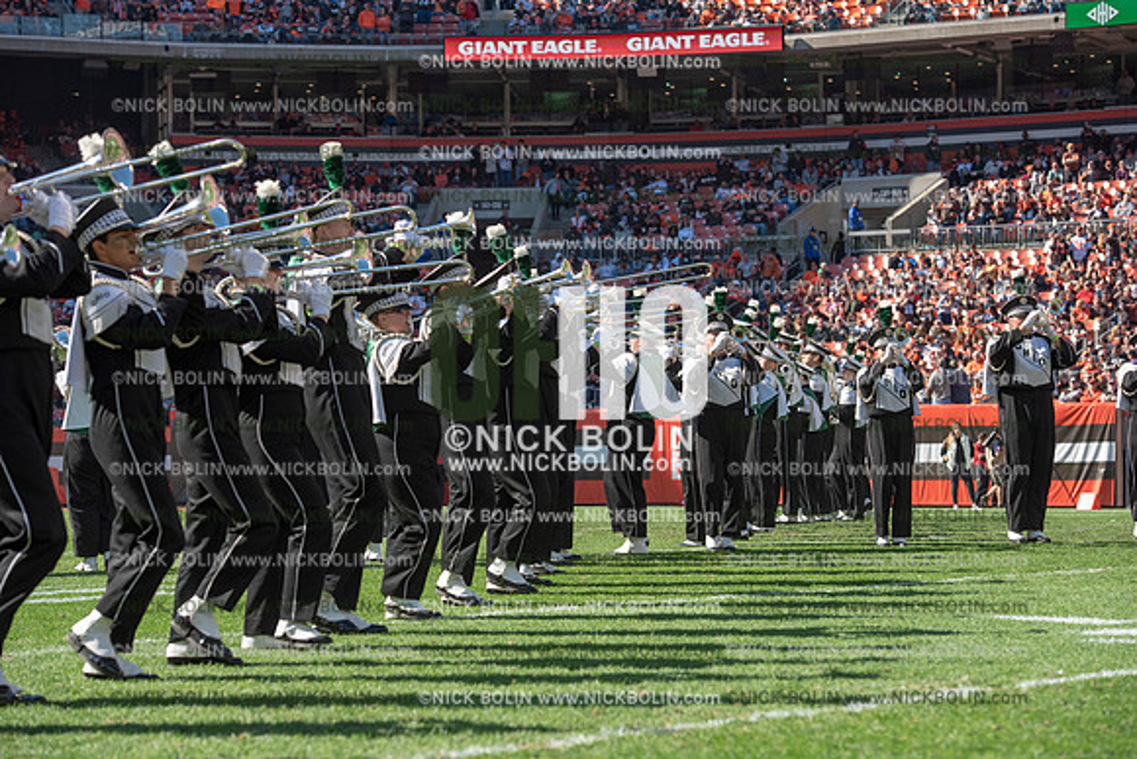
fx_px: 3222
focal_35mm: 102
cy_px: 380
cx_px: 568
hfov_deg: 20.0
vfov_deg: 13.4
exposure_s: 1/2000
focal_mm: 102
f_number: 5
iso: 400
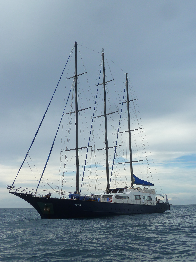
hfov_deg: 32.9
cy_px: 131
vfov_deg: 42.9
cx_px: 98
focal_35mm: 44
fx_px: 332
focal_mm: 7.3
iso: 80
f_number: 4
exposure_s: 1/400
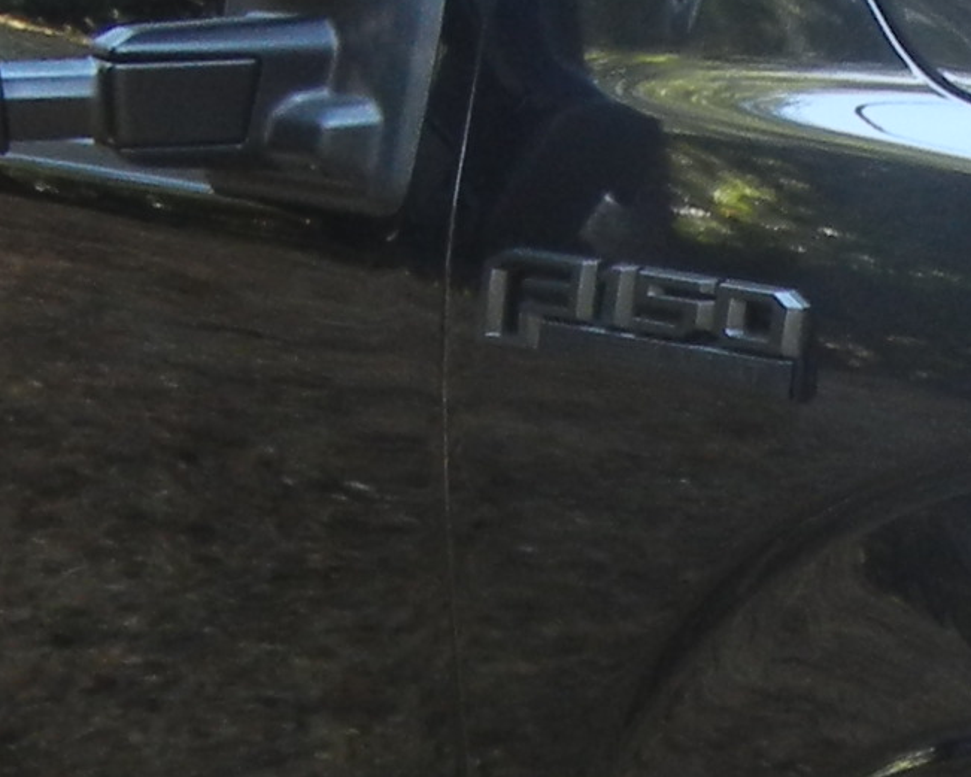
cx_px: 1229
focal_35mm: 180
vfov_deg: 8.4
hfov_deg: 10.5
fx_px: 5174
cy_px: 1130
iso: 160
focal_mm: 5.4
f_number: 3.5
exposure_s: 1/50.6
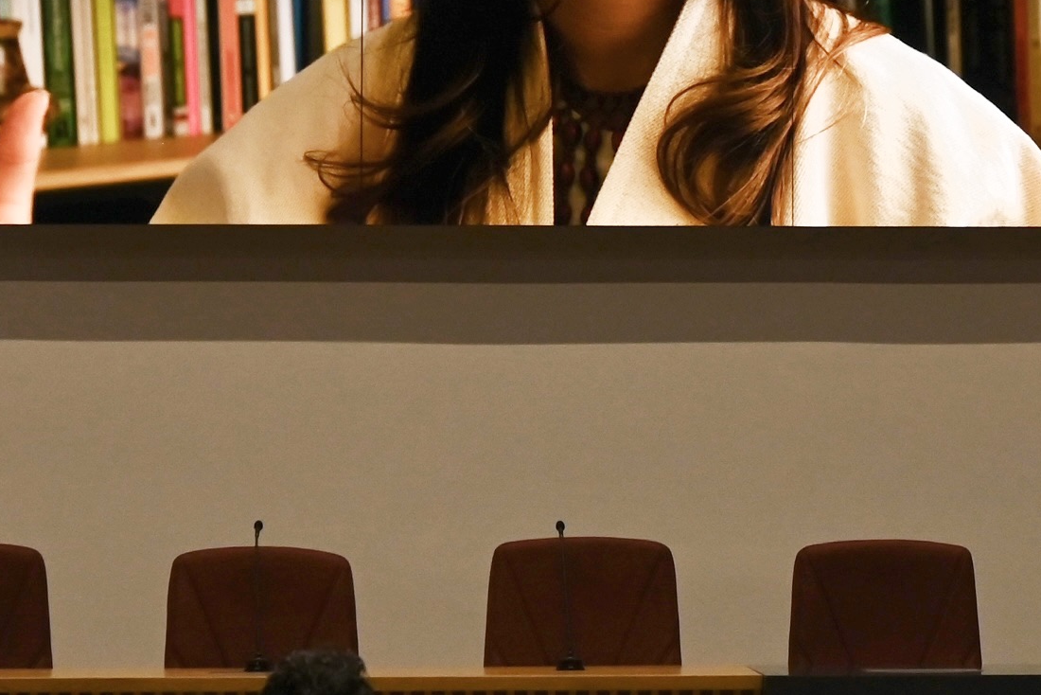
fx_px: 4743
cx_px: 598
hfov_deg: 12.5
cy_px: 69
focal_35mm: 164
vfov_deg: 8.3
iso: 640
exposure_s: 1/160
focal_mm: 40
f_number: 5.6
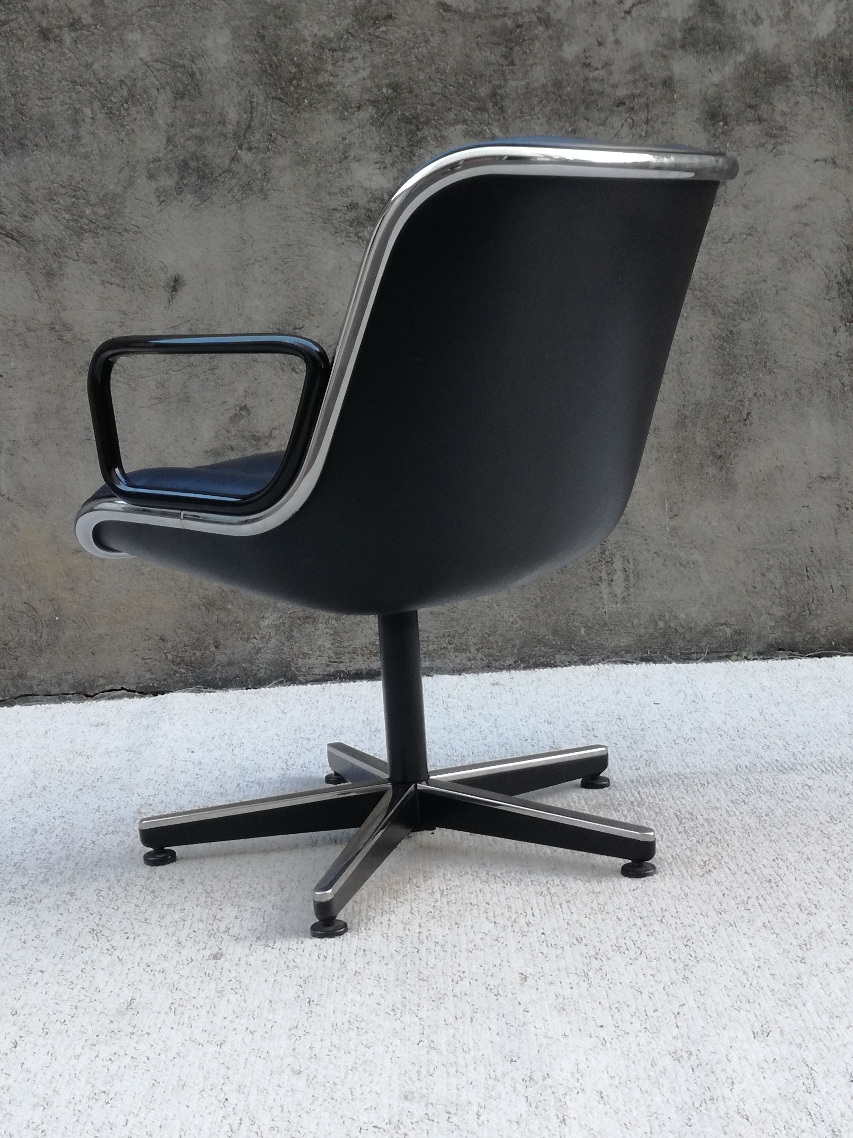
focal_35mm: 27
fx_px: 887
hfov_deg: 51.4
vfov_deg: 65.3
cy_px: 569
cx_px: 426
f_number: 2
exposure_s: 1/100
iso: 64
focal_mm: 3.79
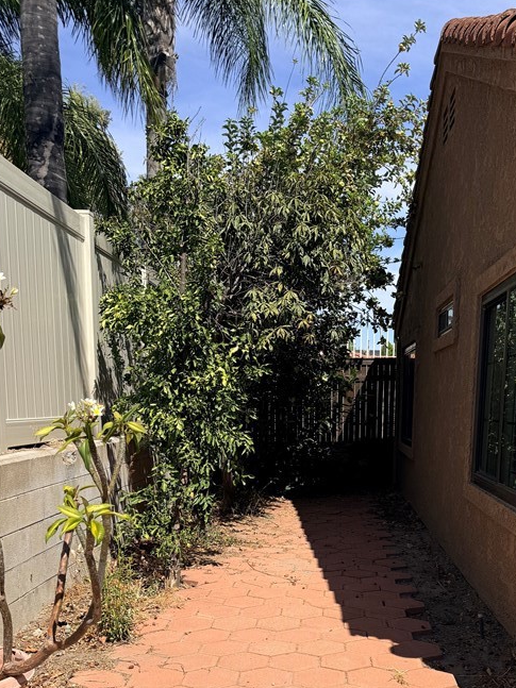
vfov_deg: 46.7
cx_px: 361
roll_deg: -1.9
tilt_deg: -10.0
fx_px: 756
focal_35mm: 38
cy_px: 537
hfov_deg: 37.1
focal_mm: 6.76
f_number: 1.78
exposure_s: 1/5319
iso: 80
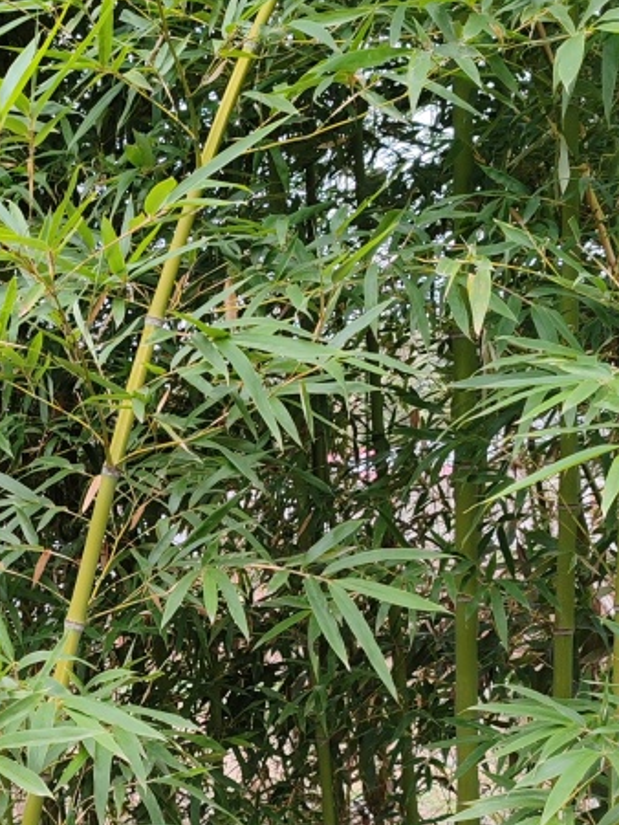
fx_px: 1524
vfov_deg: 29.7
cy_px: 632
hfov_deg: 22.6
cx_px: 123
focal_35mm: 64
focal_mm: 6.12
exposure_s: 1/140
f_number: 1.9
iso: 50
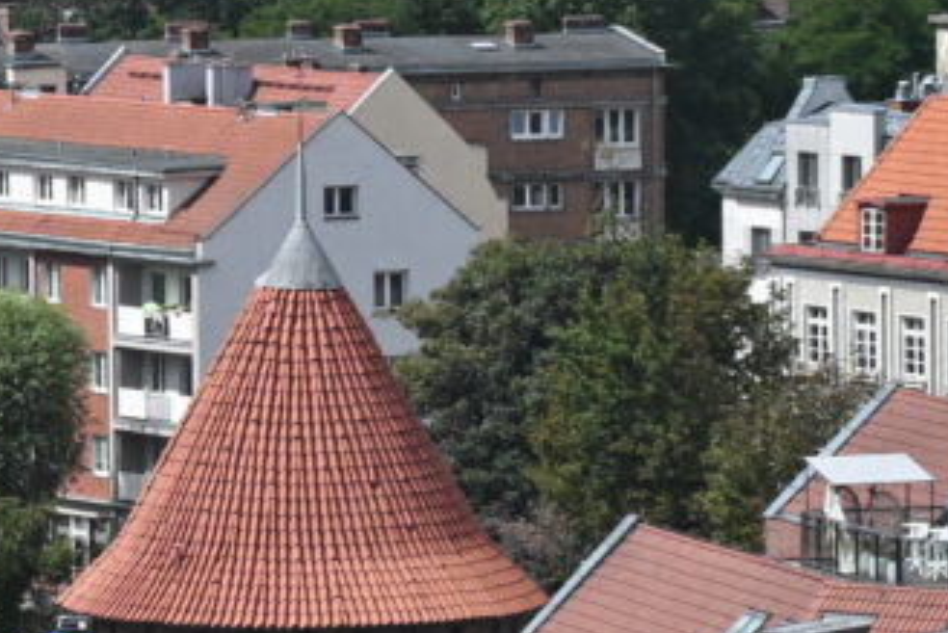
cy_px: 42
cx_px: -275
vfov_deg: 3.3
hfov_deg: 4.9
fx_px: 11091
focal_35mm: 421
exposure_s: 1/250
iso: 100
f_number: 8
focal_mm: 54
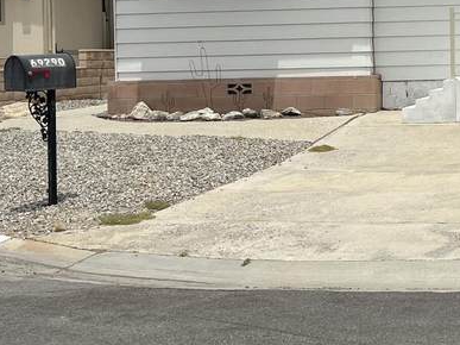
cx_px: 529
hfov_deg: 21.4
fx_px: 1142
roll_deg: +1.9
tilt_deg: -0.1
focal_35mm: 86
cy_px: 59
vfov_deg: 17.0
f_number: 1.5
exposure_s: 1/10309
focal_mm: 5.7
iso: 50
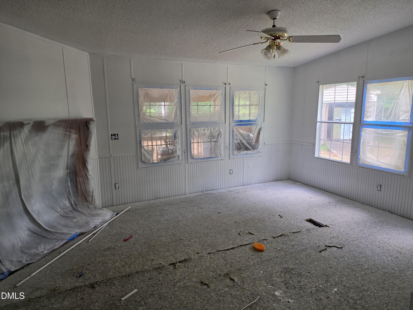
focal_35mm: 23
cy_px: 155
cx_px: 206
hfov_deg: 73.9
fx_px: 274
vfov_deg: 58.9
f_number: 1.7
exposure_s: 1/120
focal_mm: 6.25
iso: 200
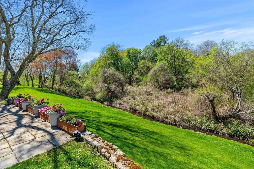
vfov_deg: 73.8
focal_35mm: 16
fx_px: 113
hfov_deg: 96.7
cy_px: 84
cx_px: 127
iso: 160
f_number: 8
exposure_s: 1/250
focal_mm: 16
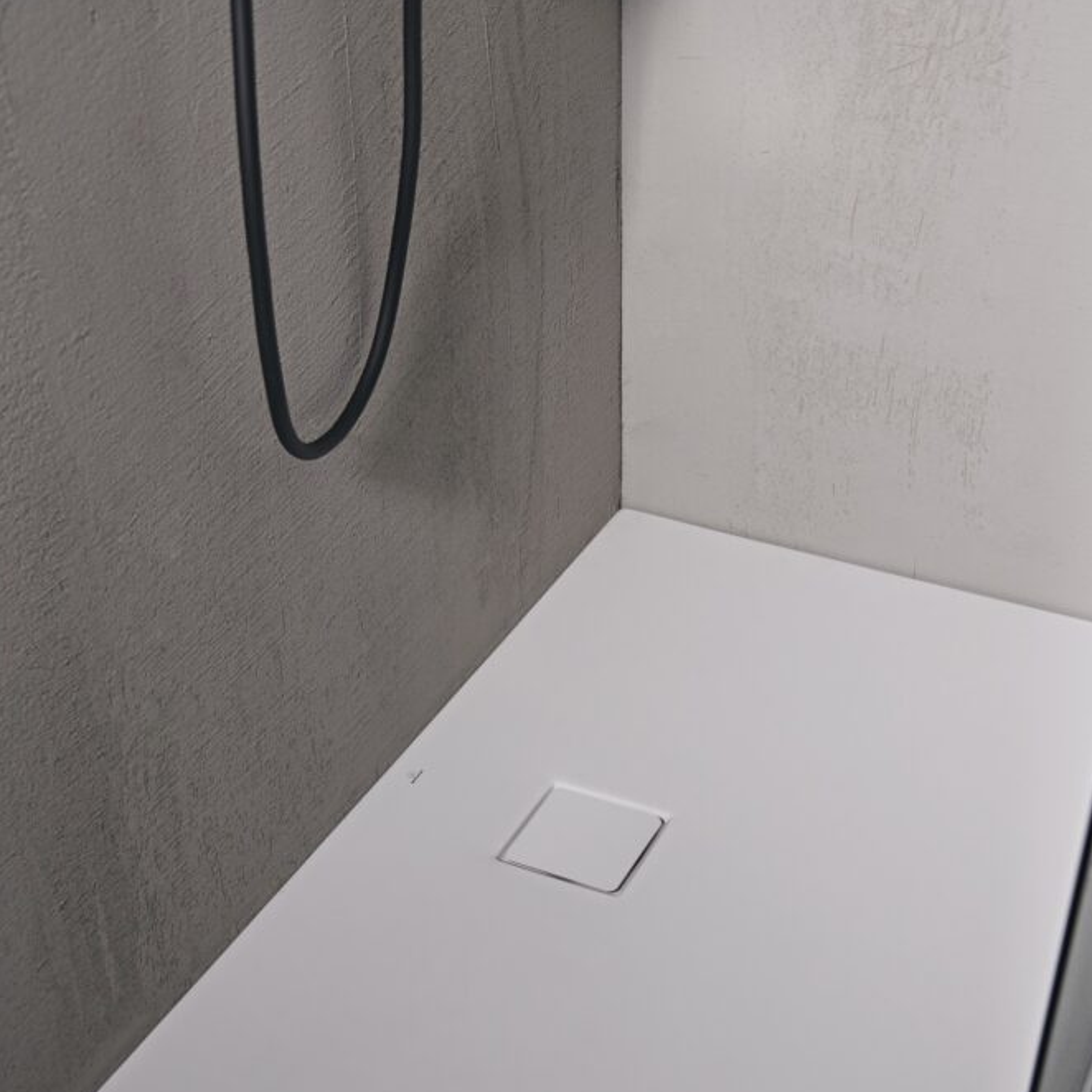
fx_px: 1856
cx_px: 544
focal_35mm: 52
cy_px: 765
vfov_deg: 32.4
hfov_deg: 32.8
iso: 400
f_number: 5
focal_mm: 40
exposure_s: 1/60
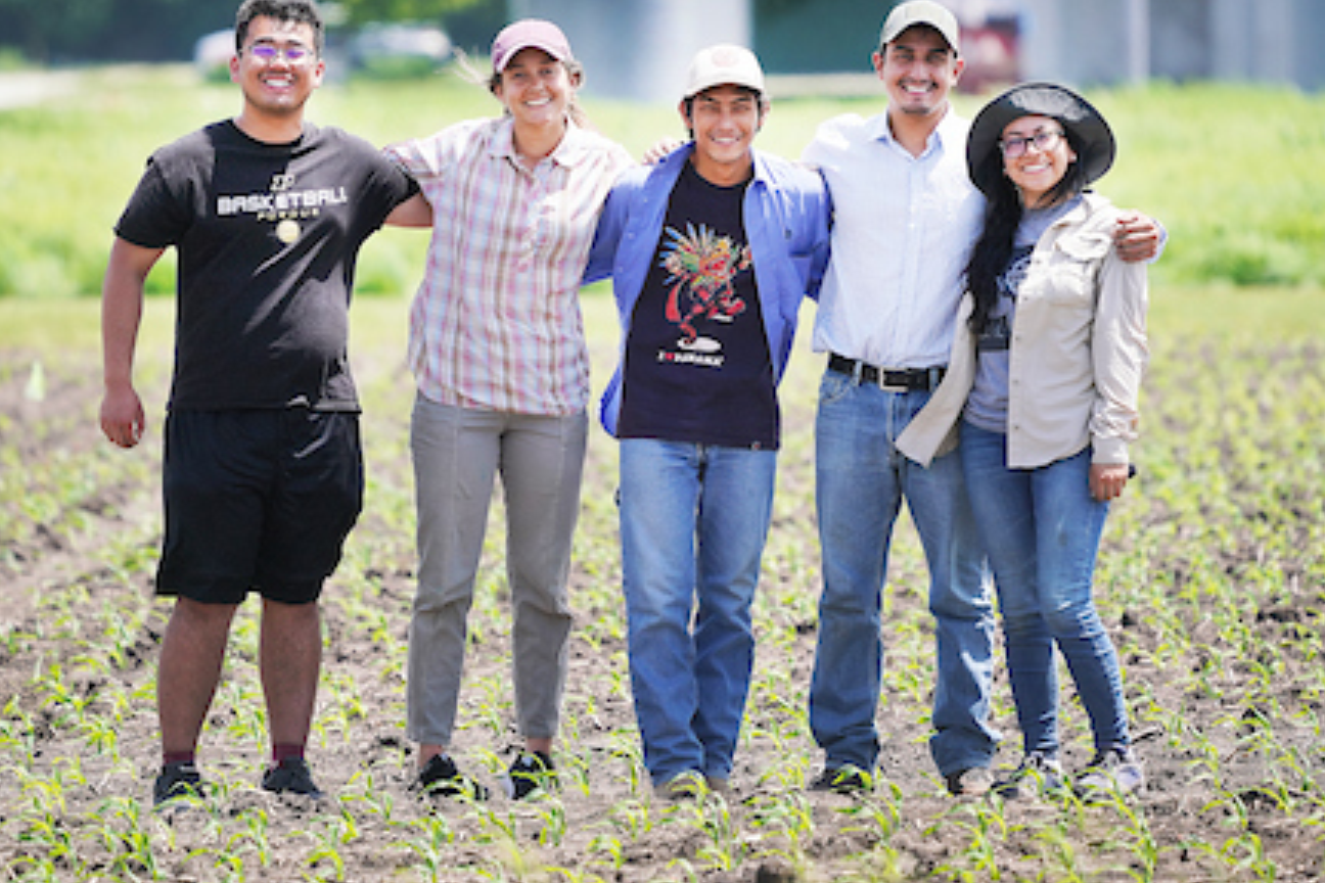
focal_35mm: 458
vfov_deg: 3.0
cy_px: 353
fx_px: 16856
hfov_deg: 4.5
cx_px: 641
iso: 500
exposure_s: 1/2000
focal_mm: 330
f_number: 5.6
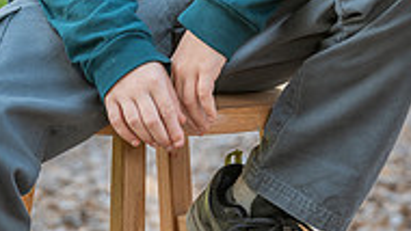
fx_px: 4993
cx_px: 163
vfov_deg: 2.6
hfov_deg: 4.7
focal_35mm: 458
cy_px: -160
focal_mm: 185
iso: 100
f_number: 6.3
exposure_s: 1/80
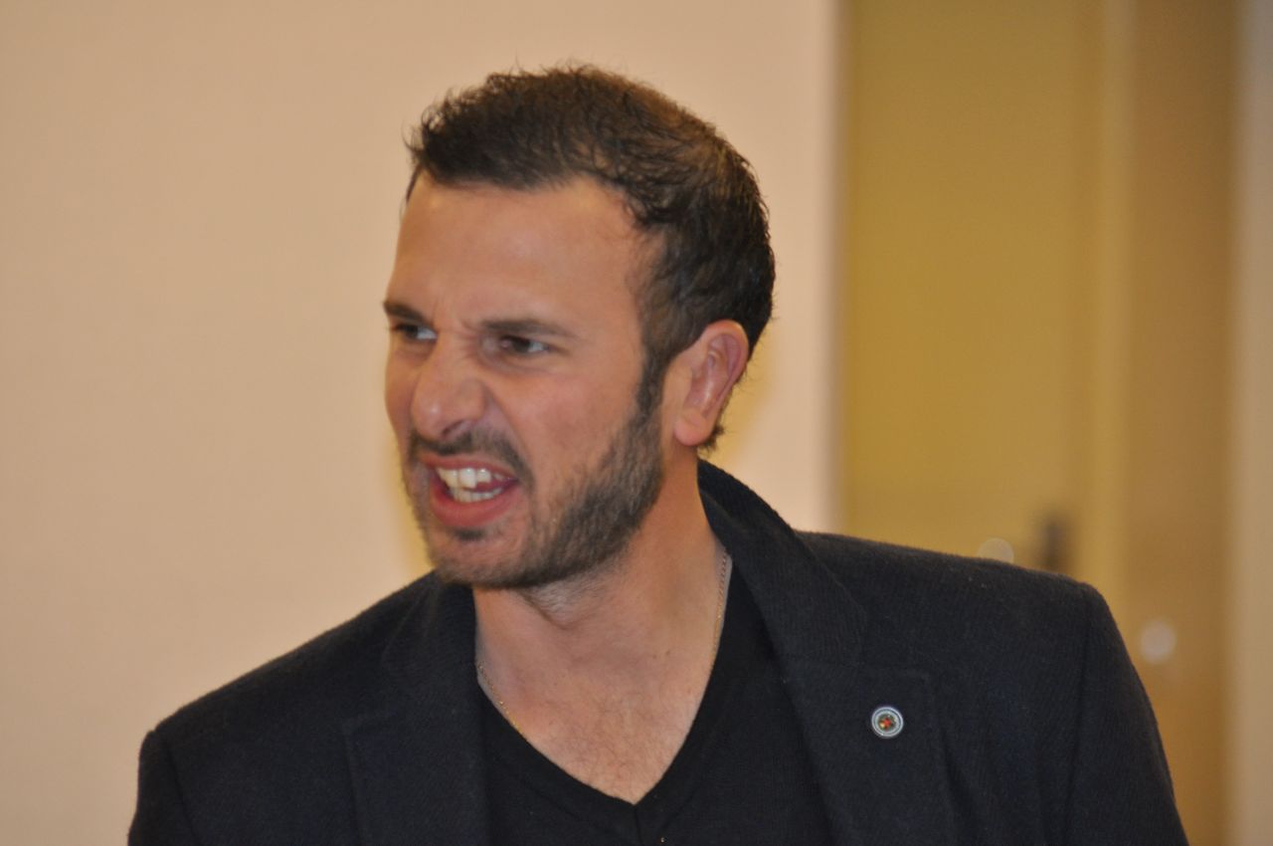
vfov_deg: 6.1
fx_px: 7946
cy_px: 423
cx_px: 636
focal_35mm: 225
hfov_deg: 9.2
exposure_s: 1/60
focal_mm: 150
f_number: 4.5
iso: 800
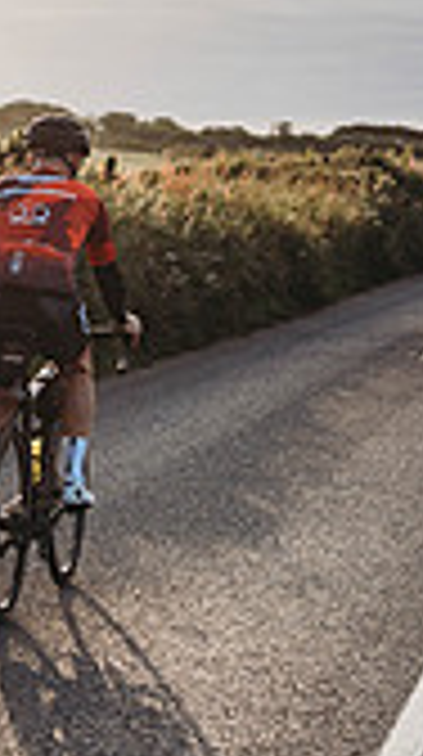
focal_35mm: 145
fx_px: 2903
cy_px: 482
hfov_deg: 8.0
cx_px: -405
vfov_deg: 14.8
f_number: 2.5
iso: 100
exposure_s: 1/800
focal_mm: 40
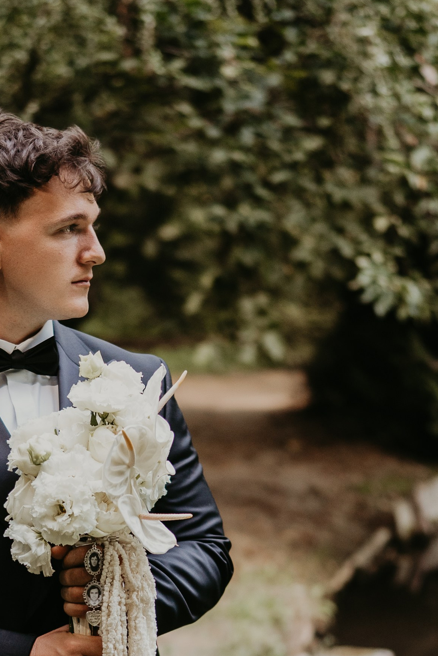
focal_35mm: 82
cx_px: 119
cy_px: 634
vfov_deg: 23.8
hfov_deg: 16.6
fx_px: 1496
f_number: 1.4
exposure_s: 1/1000
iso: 640
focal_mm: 35
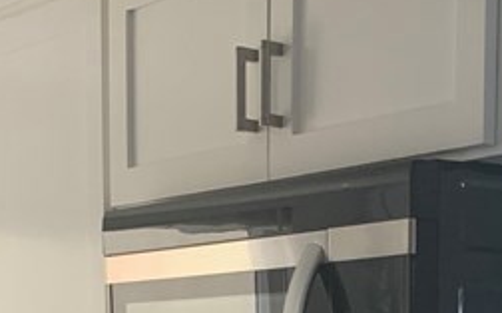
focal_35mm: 112
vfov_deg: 10.6
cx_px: 341
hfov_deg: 18.6
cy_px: 640
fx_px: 1531
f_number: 1.8
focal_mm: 4.25
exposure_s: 1/121
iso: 64
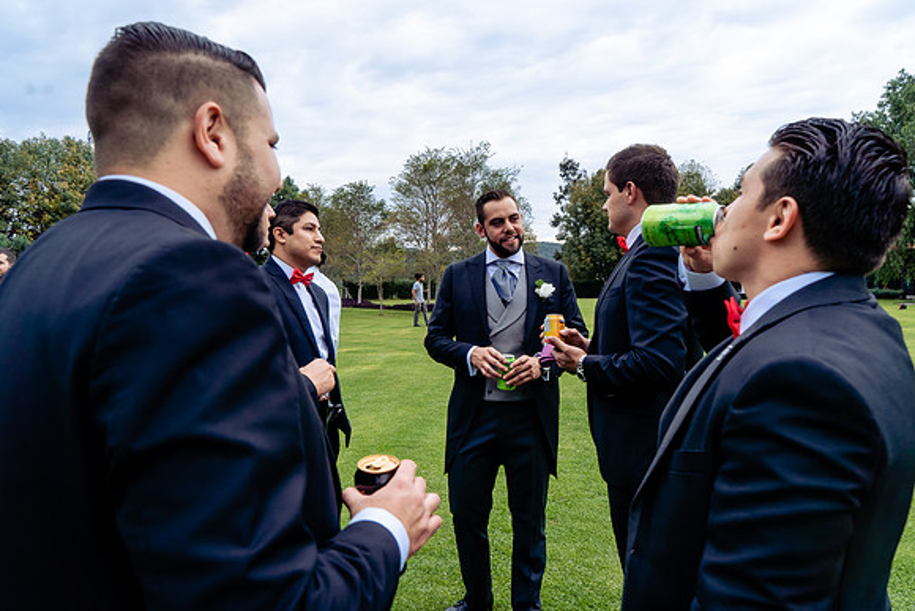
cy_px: 306
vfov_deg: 51.9
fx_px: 628
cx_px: 458
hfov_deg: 72.2
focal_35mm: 25
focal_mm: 24
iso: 640
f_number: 7.1
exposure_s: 1/250
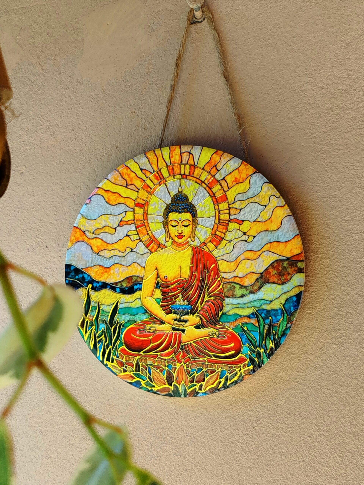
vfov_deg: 39.7
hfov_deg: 30.3
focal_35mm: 48
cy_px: 242
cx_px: 182
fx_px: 673
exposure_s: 1/120
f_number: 1.7
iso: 80
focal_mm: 5.31
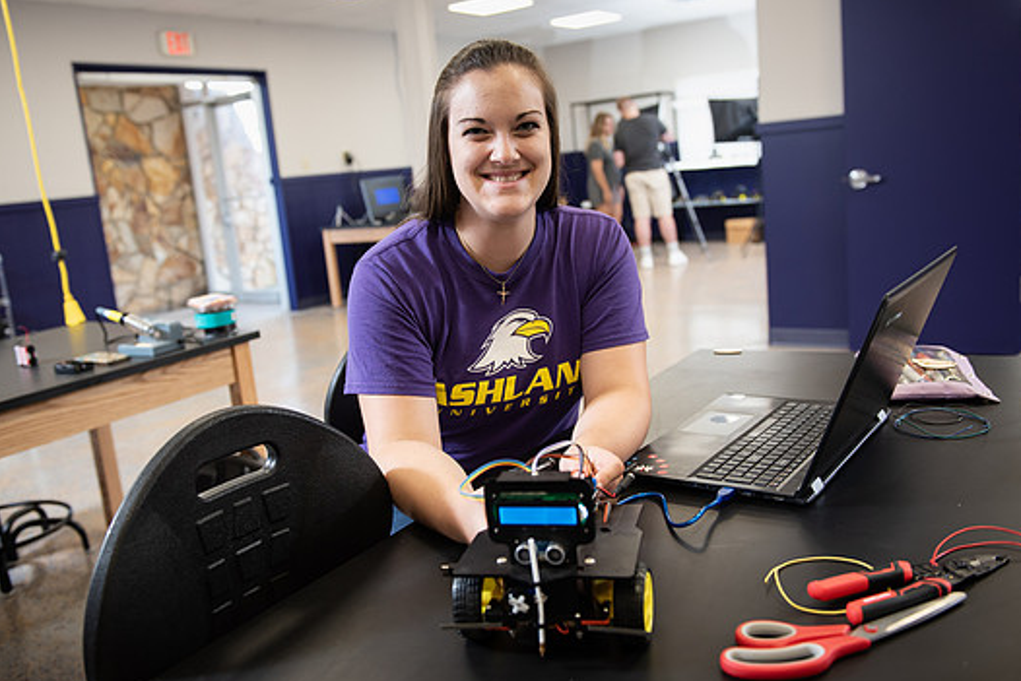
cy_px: 339
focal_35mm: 32
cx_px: 495
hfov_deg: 58.7
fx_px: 908
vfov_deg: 41.1
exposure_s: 1/200
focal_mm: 29
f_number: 3.5
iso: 800
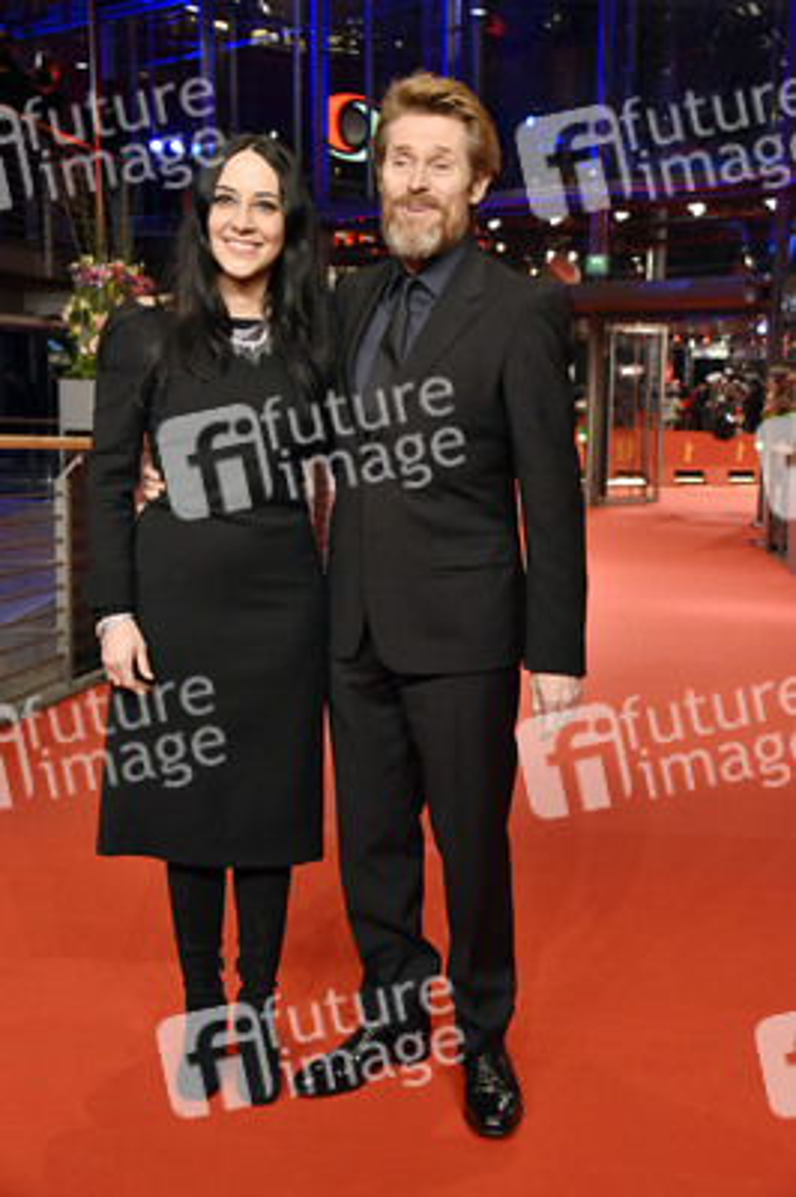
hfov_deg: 29.8
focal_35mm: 45
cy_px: 598
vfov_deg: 43.6
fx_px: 1495
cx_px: 398
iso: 2500
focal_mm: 45
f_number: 5
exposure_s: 1/200
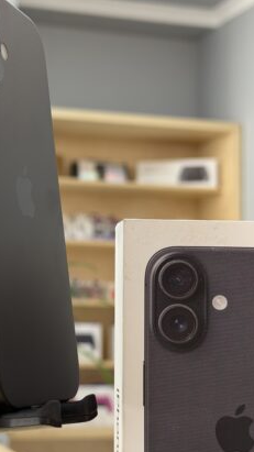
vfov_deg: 29.0
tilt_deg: +5.0
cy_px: 244
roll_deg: -1.4
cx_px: 21
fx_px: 875
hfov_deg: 16.3
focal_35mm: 73
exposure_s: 1/101
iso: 100
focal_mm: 6.76
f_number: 1.78
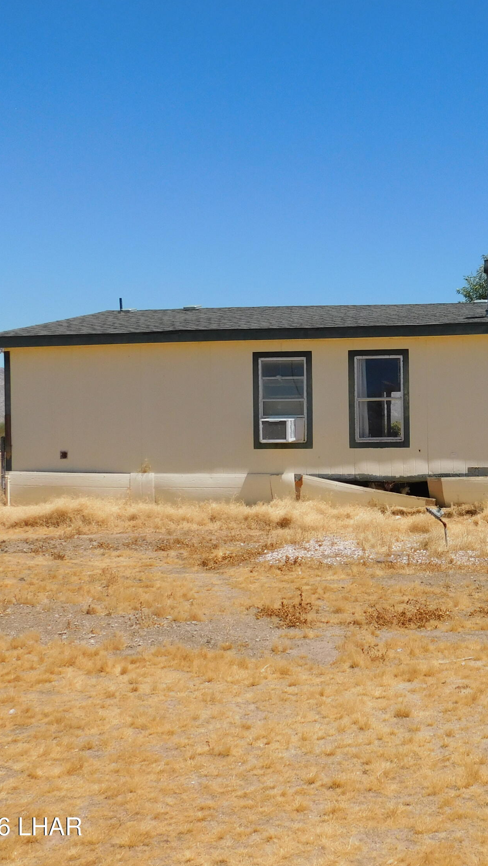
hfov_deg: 25.4
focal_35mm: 44
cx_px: 520
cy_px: 430
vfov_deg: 46.4
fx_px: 1012
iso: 125
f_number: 6.4
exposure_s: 1/640
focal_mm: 5.3
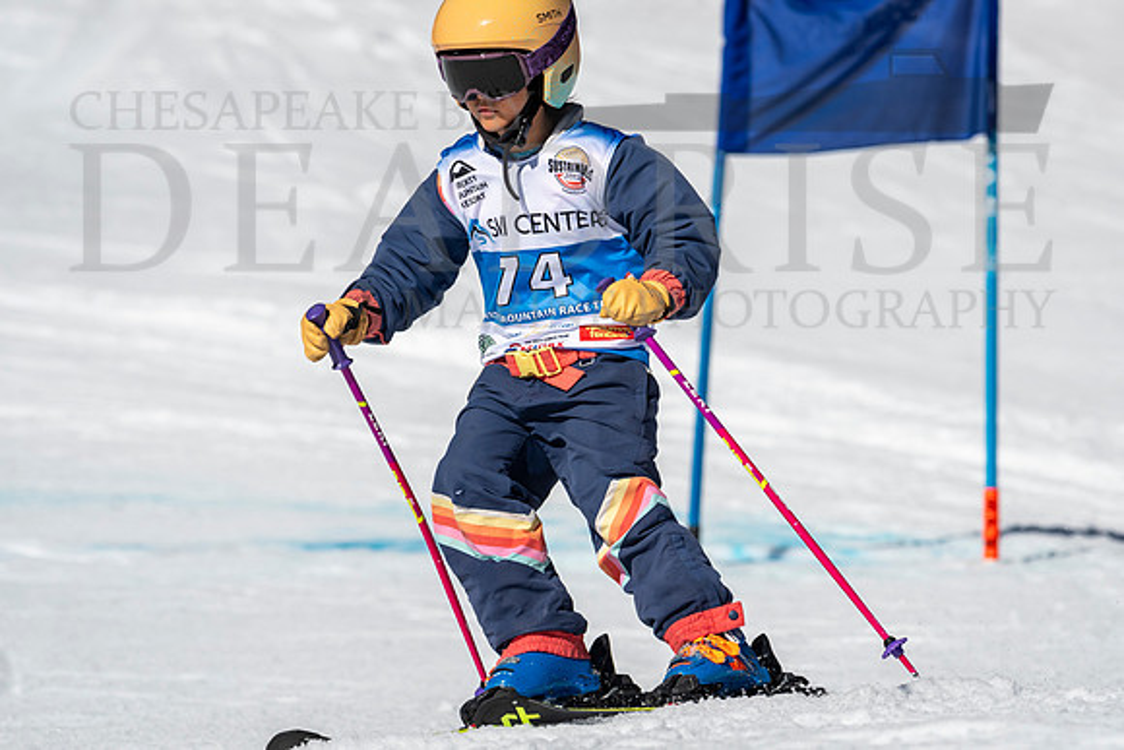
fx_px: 19192
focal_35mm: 615
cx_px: 576
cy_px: 366
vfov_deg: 2.2
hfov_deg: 3.4
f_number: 8
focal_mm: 400
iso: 200
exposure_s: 1/2000
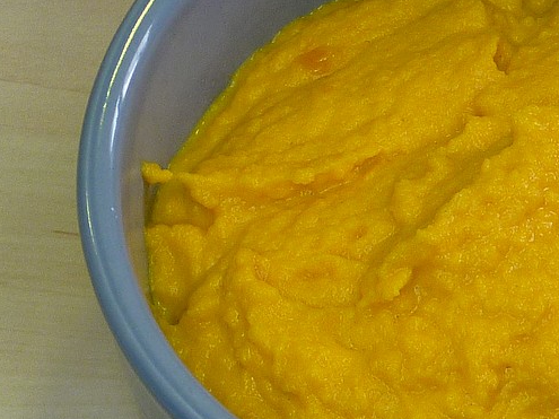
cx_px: 517
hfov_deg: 11.0
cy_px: 251
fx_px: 2874
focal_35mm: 178
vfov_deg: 8.3
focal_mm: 8
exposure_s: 1/40
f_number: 3.2
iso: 100
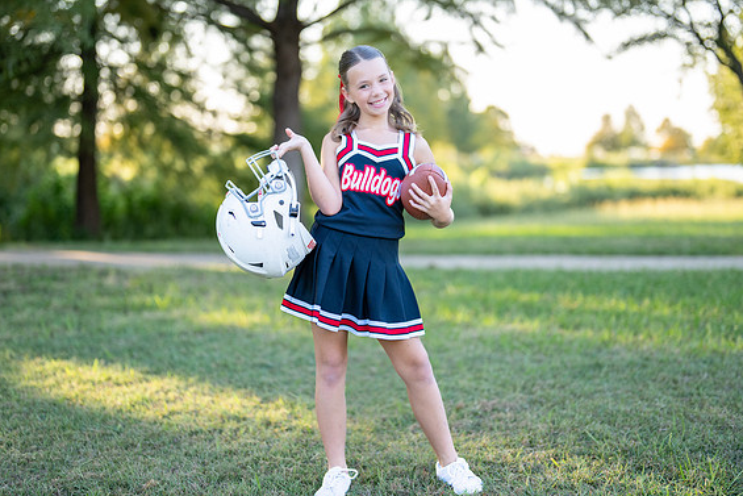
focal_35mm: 62
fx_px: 1280
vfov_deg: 21.9
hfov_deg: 32.4
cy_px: 223
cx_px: 364
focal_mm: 50
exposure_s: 1/1250
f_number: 1.2
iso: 200
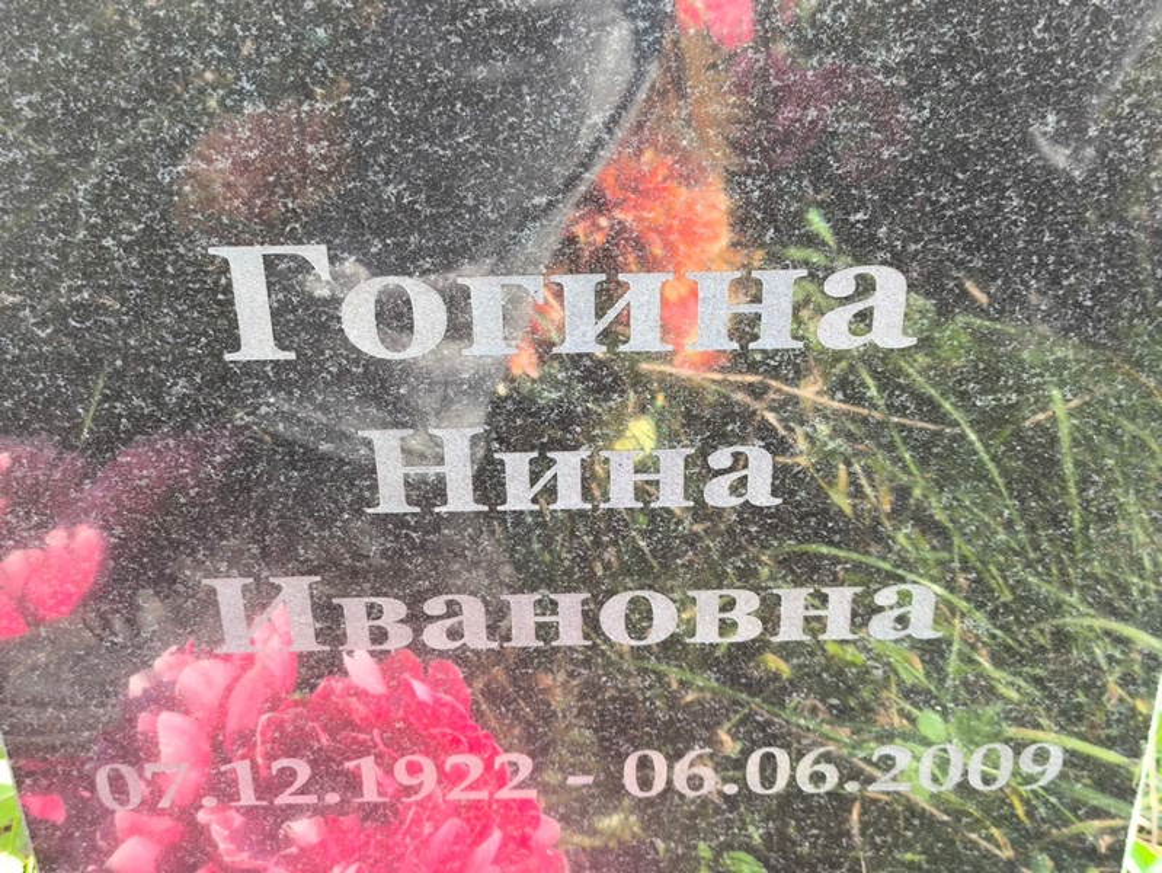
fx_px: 1679
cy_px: 436
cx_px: 581
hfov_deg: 38.2
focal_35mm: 50
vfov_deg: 29.1
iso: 100
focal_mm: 4.71
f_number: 1.7
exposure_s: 1/99.8
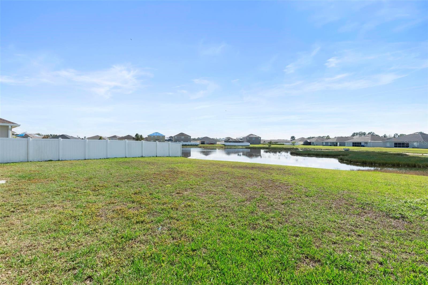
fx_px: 190
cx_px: 214
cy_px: 142
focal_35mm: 16
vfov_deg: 73.7
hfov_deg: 96.7
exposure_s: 1/1600
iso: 800
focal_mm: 16
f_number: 8
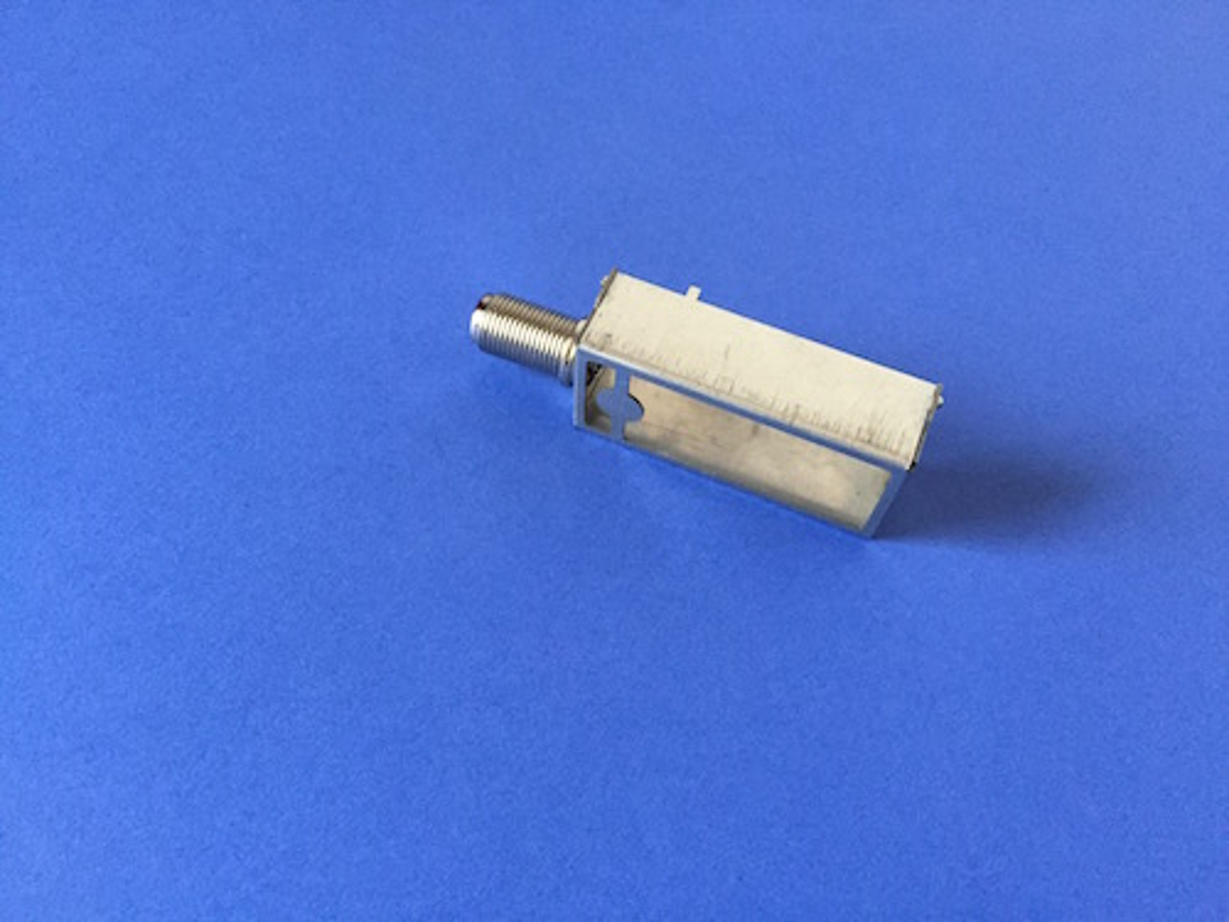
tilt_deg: -53.0
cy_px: 461
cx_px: 614
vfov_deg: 48.2
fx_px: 1030
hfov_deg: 61.7
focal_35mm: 29
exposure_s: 1/30
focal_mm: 4.15
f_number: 2.2
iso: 320
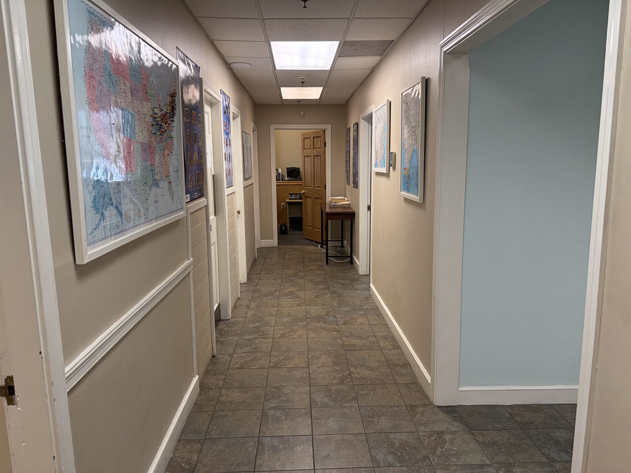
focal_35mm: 26
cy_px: 236
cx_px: 316
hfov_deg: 67.3
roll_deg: +0.6
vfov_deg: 53.1
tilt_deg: -8.9
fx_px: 474
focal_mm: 5.96
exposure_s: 1/120
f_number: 1.6
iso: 160
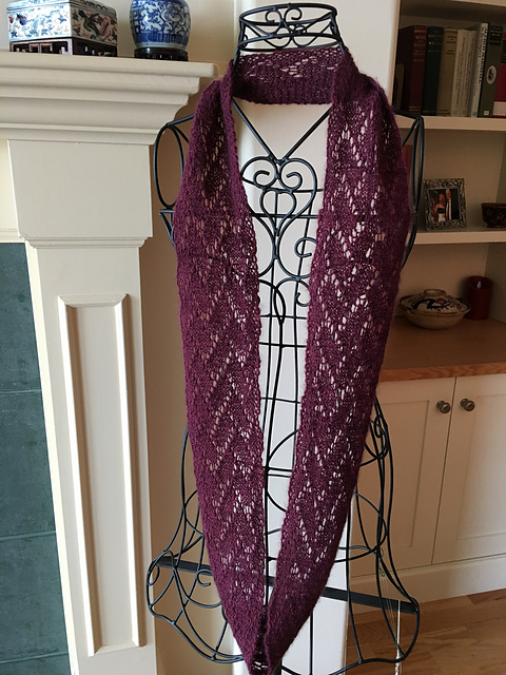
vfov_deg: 61.7
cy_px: 338
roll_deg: -2.3
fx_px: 565
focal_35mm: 29
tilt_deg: -18.1
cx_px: 253
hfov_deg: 48.2
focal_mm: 4.15
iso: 50
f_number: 2.2
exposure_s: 1/15
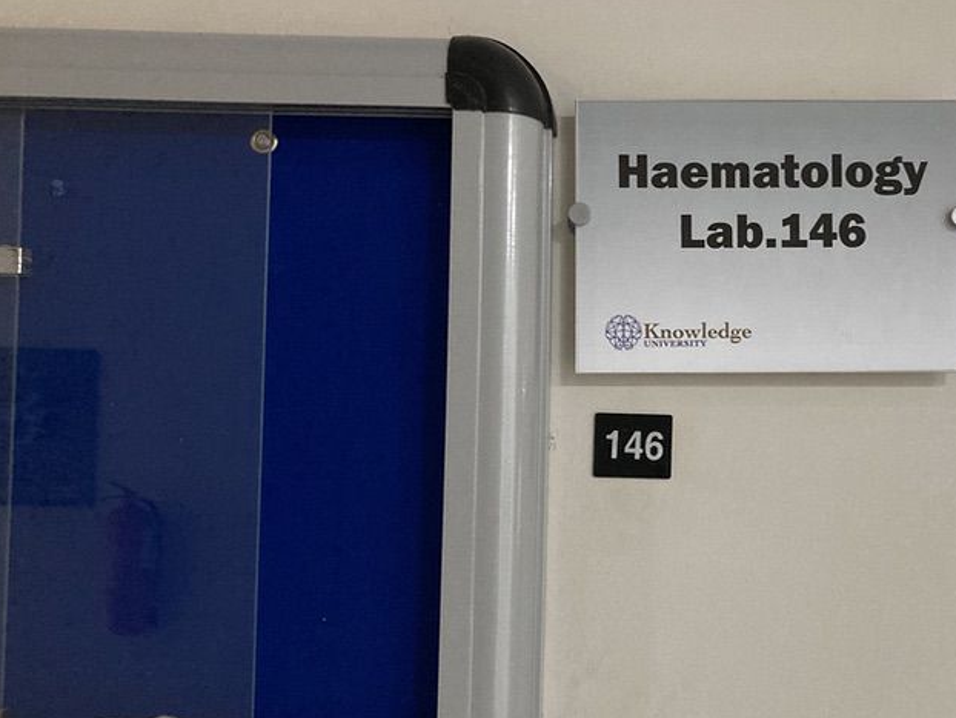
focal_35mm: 45
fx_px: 1243
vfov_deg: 32.2
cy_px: 412
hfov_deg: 40.4
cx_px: 764
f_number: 1.8
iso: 320
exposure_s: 1/50
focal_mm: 3.99
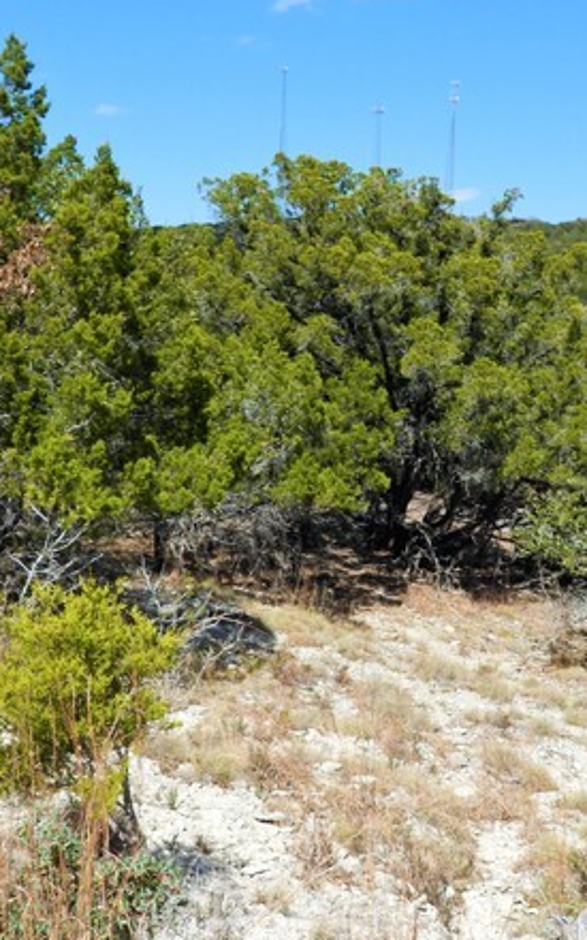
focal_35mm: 37
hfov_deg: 34.4
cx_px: 288
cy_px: 489
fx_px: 947
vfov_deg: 52.7
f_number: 2.8
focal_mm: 4.3
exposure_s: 1/1600
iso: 100
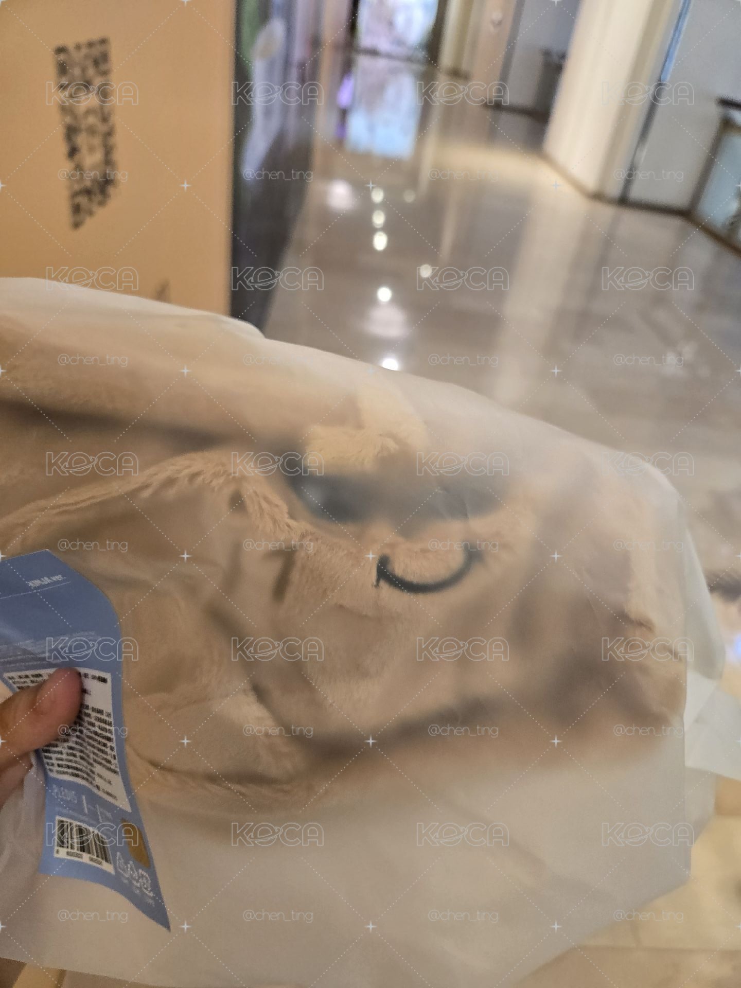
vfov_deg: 73.9
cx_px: 370
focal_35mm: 23
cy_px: 494
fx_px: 656
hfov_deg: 58.9
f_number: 1.8
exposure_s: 1/120
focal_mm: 5.4
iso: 250
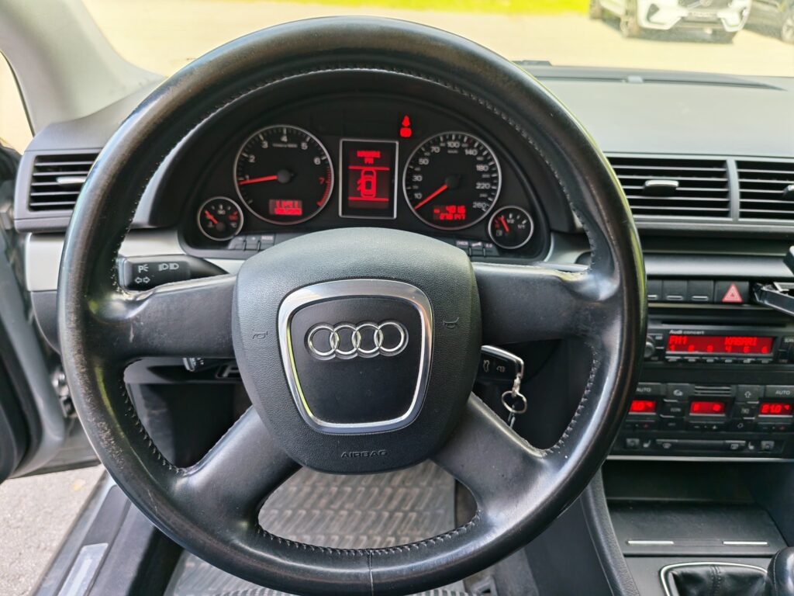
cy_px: 298
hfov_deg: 73.9
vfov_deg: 58.9
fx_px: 528
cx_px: 397
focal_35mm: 23
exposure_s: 1/140
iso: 50
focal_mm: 5.4
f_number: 1.6
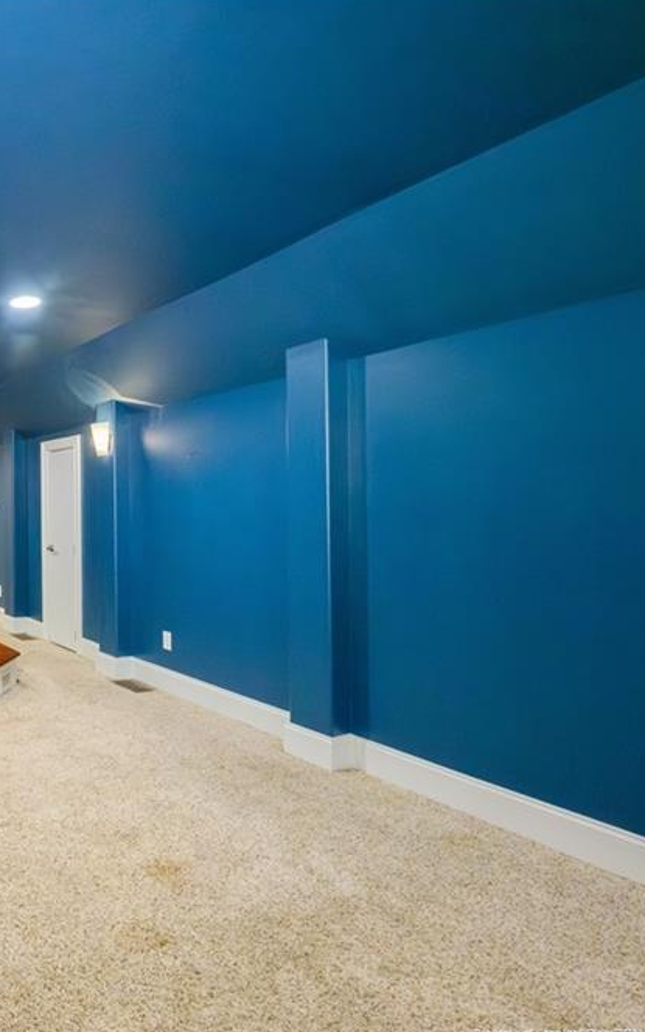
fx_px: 619
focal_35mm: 22
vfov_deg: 79.7
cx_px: -56
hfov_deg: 43.4
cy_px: 514
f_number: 8
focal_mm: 14
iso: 1250
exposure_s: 1/60
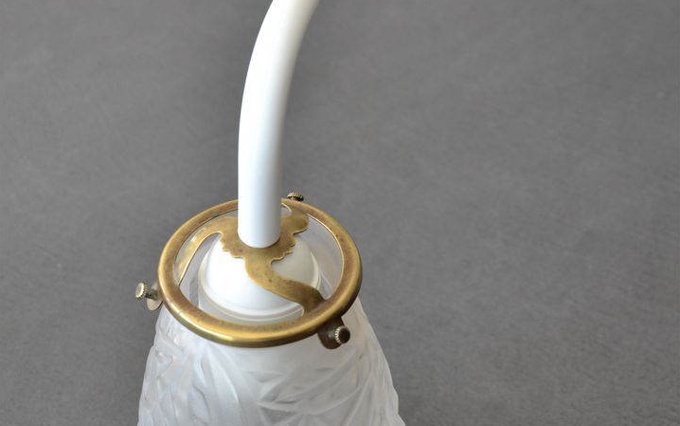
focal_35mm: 92
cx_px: 340
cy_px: 169
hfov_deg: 22.6
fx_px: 1705
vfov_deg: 14.2
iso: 280
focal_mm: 40
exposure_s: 1/125
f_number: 5.6
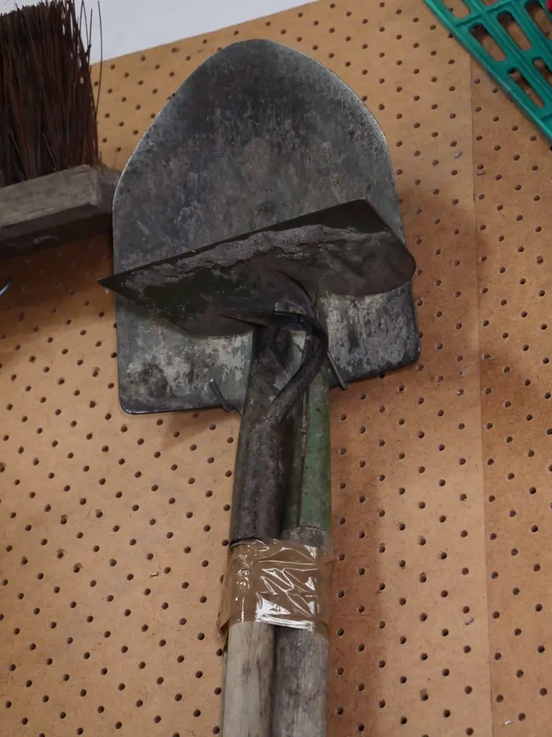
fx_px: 1999
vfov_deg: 20.9
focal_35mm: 94
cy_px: 368
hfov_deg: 15.7
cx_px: 276
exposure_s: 1/200
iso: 3200
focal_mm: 47
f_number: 5.6
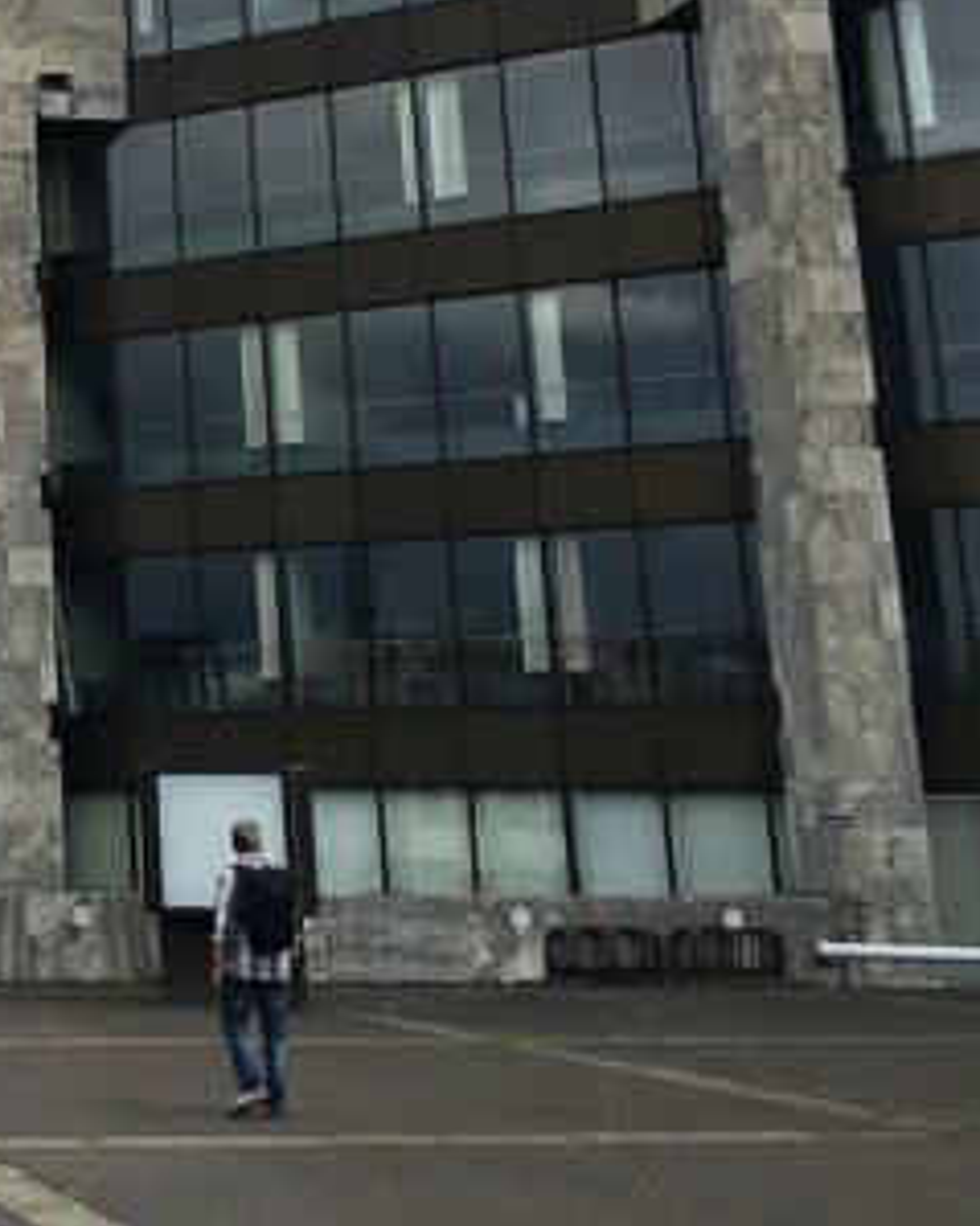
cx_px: -369
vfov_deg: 27.9
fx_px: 2394
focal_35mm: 66
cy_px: 168
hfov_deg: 20.6
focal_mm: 4.15
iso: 25
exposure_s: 1/2653
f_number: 2.2
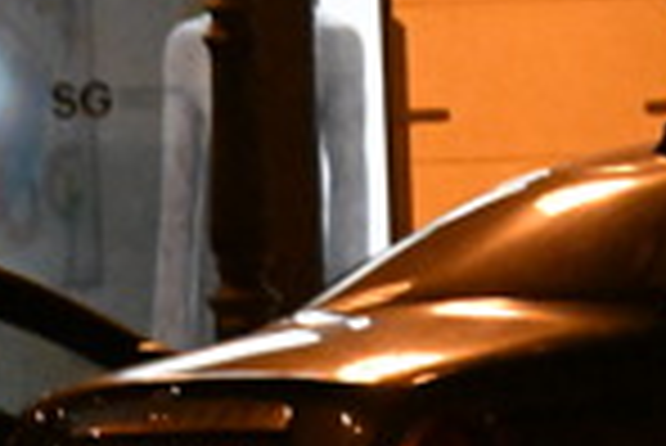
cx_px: 981
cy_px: 820
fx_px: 15925
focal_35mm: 860
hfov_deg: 2.4
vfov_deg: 1.6
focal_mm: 185
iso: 25600
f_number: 5
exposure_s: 1/100
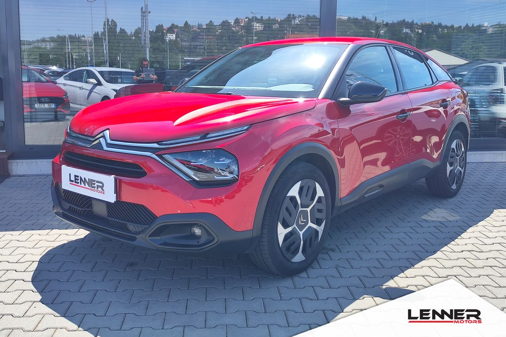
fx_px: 337
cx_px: 253
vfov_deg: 53.0
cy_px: 152
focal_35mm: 24
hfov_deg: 73.8
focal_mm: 7.01
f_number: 1.69
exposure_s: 1/370
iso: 50
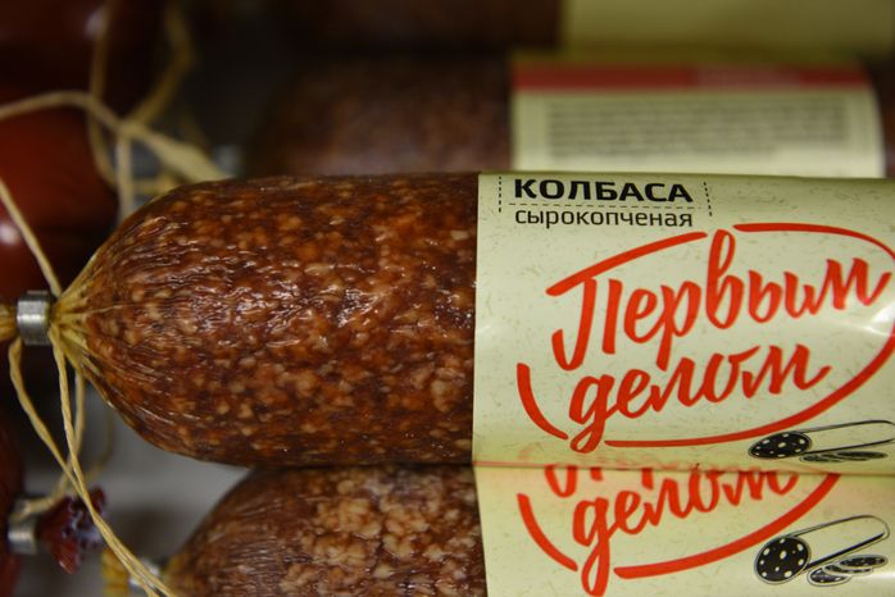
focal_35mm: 70
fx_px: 1741
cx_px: 448
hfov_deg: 28.8
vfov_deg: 19.5
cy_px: 298
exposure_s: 1/100
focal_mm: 70
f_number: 5
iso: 1600
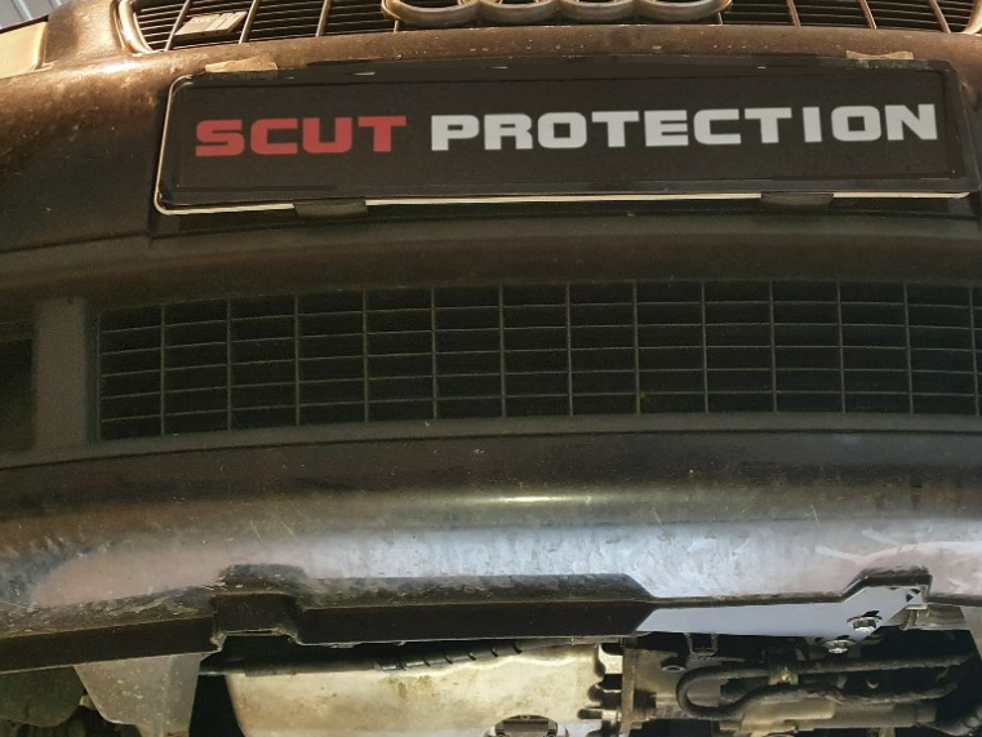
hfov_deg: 45.6
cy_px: 476
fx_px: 1163
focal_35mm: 41
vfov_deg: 34.9
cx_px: 564
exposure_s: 1/50
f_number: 1.5
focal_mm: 4.32
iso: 800
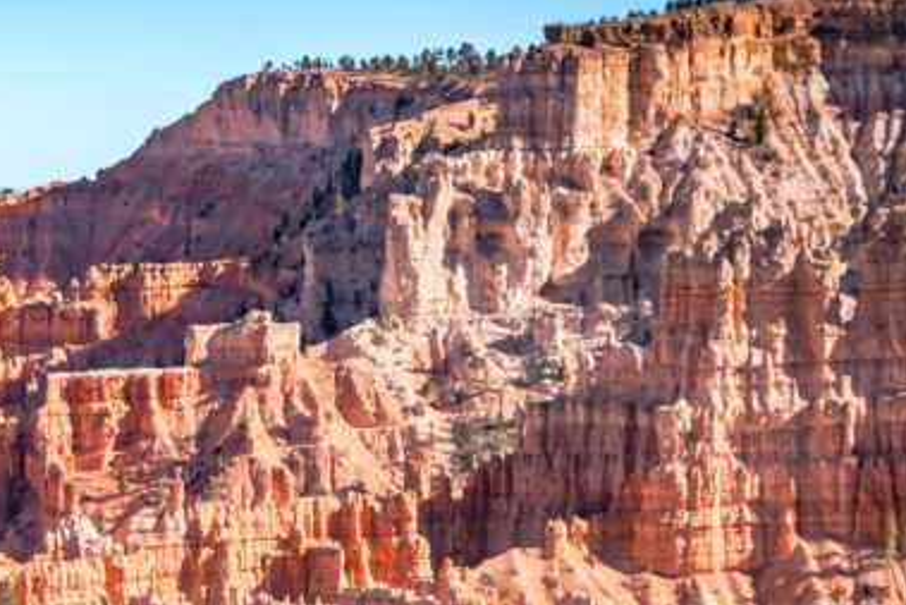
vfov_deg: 8.9
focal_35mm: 154
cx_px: -10
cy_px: 621
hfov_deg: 13.1
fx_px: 3877
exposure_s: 1/500
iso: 160
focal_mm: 38
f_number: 8
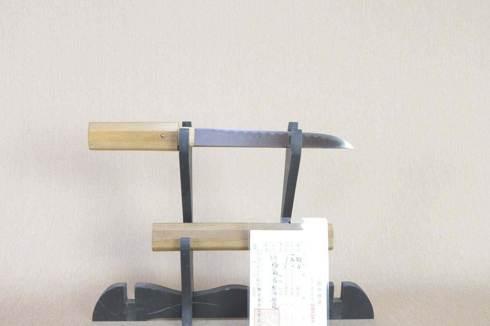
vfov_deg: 36.8
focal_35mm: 36
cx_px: 245
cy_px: 163
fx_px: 490
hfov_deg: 53.2
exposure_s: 1/1.6
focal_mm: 24
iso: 400
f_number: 11
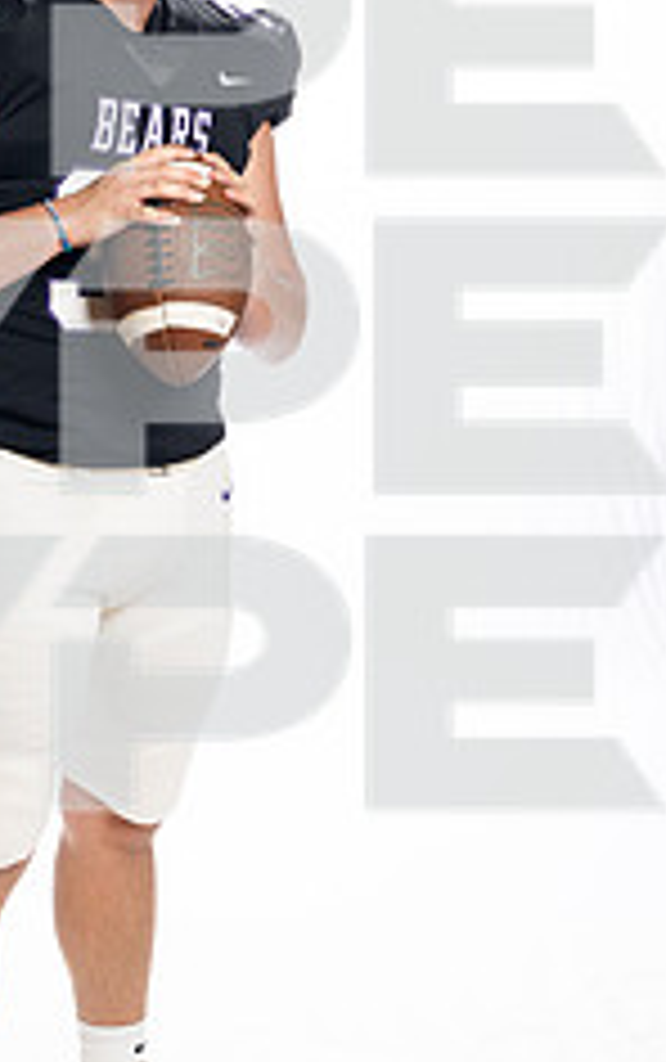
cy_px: 360
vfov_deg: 21.3
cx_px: 9
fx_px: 2810
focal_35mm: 97
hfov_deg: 13.3
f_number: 8
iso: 800
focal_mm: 50
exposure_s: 1/250
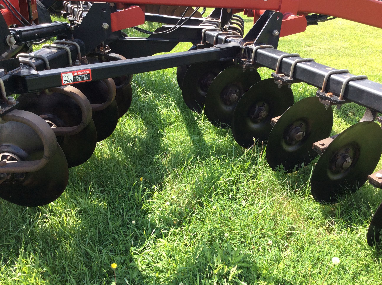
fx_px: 353
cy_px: 142
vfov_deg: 44.1
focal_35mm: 32
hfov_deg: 56.9
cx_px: 191
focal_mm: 3.3
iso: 32
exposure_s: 1/364
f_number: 2.4
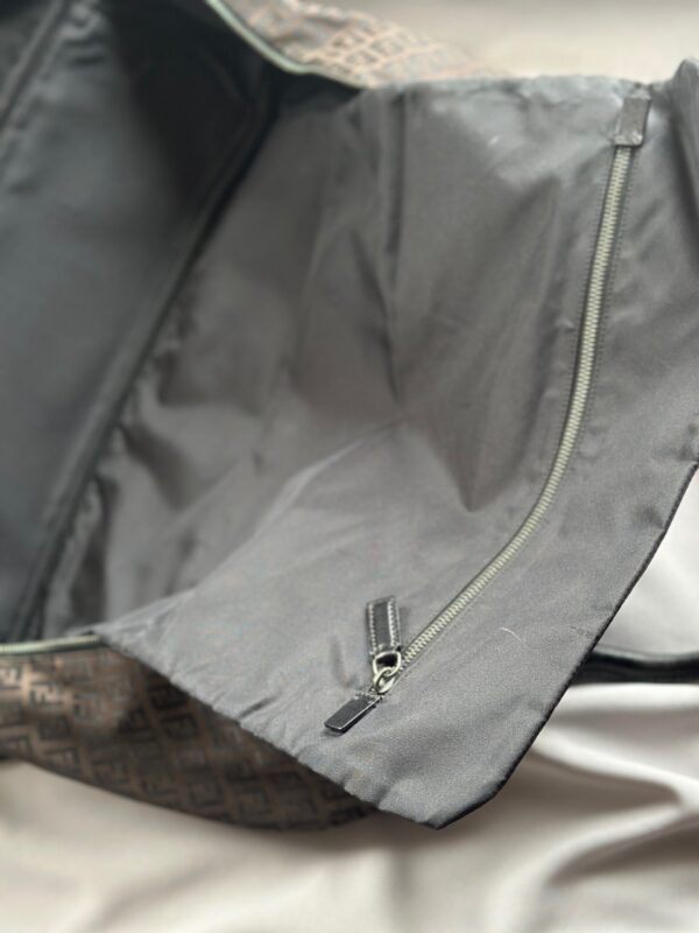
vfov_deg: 39.7
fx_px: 1292
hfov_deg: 30.3
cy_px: 466
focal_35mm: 48
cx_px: 350
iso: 400
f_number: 1.78
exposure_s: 1/54
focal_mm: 6.86
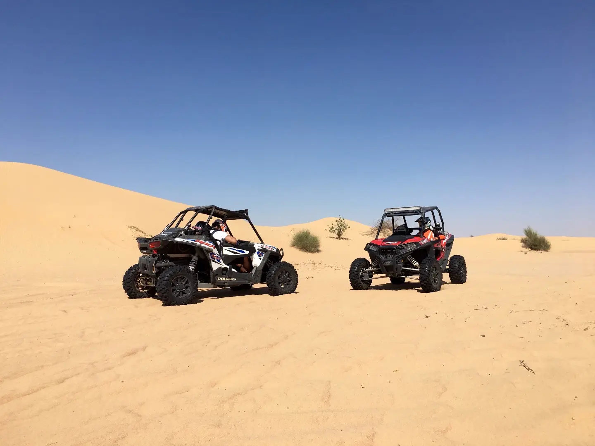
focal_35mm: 29
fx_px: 498
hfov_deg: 61.7
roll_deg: -1.2
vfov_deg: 48.2
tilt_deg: +4.5
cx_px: 298
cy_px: 223
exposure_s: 1/2564
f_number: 2.2
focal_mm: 4.15
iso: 25
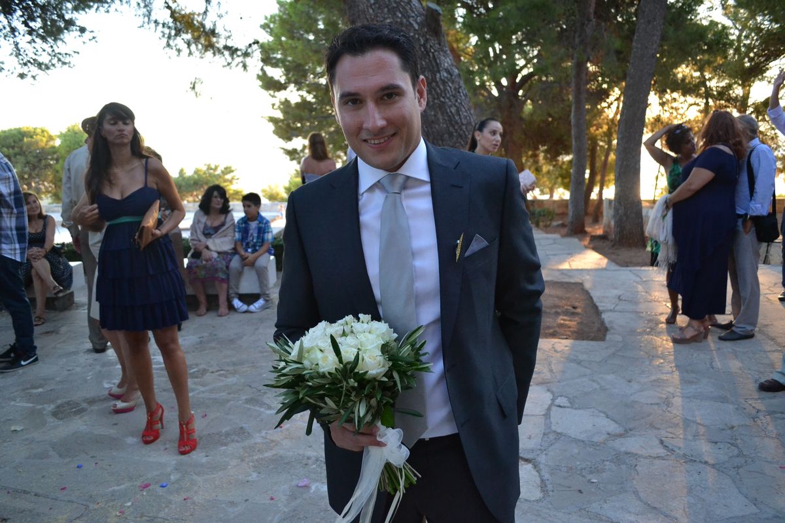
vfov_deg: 47.9
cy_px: 262
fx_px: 589
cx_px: 392
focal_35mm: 27
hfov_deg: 67.4
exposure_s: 1/500
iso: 2200
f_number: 3.5
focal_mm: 18
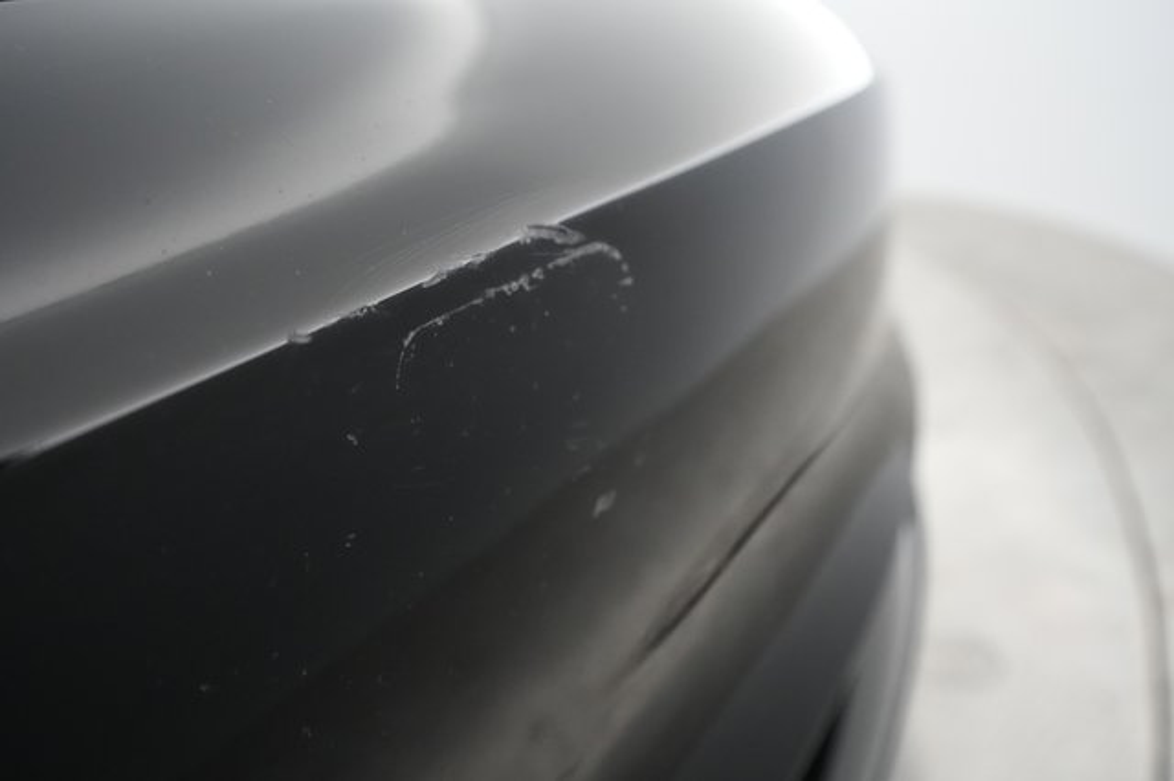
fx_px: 913
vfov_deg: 46.4
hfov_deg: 65.5
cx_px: 587
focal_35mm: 28
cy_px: 390
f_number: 4.5
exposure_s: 1/100
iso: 5000
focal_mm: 28
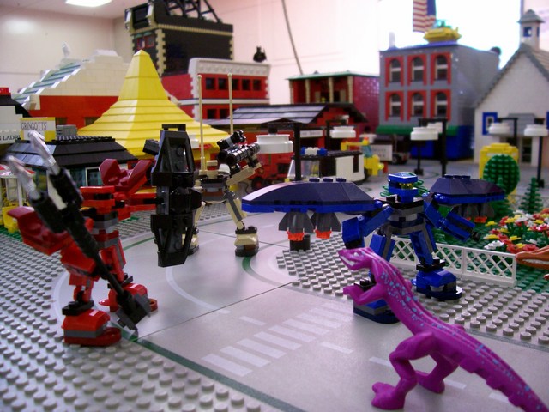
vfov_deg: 41.8
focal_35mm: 34
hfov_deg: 54.0
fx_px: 539
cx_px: 274
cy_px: 206
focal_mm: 5.6
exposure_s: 1/16.6
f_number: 2.7
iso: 160
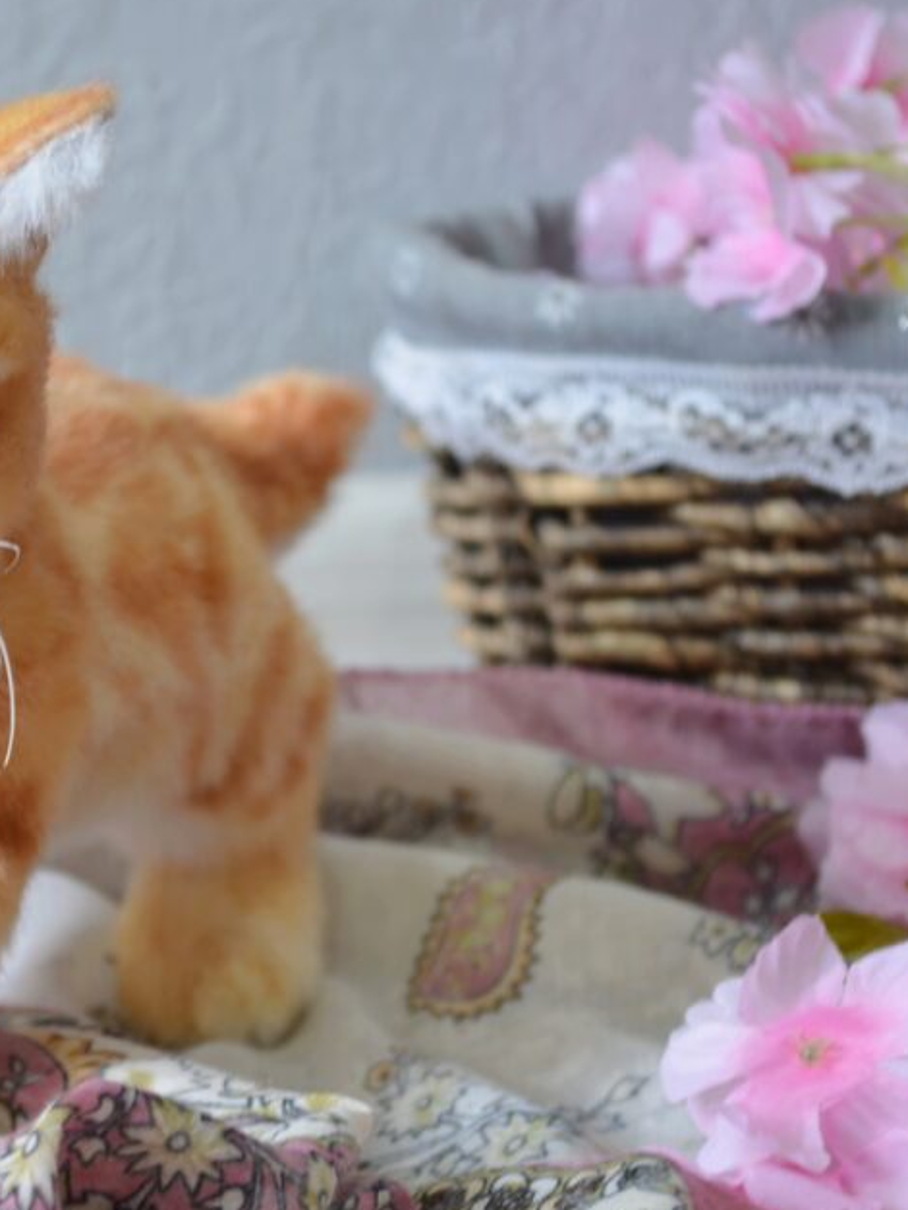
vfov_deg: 17.4
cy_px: 580
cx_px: 131
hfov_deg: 13.0
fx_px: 3949
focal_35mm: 113
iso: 100
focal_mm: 48
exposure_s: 1/4
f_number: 5.6
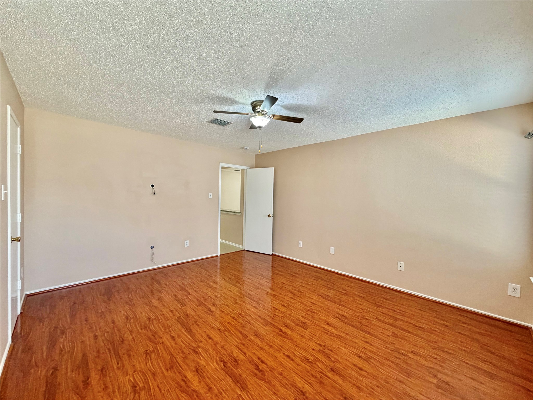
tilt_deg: -1.0
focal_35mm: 14
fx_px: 216
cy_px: 200
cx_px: 266
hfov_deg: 102.1
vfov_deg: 85.7
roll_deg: -1.9
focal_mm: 2.22
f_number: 2.2
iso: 250
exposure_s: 1/120
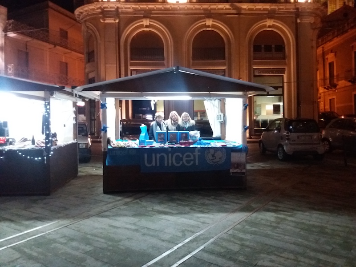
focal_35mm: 28
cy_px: 134
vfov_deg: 49.7
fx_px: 288
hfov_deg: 63.4
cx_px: 178
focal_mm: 3.7
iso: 640
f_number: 1.9
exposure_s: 1/17
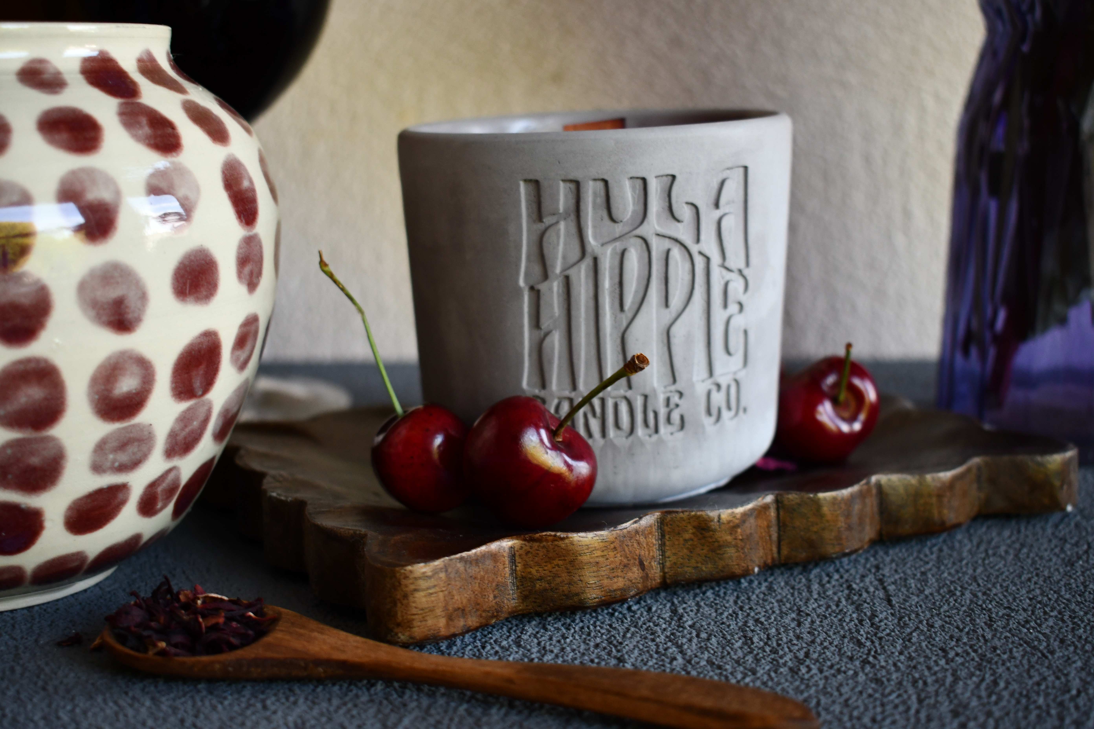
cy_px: 364
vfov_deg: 26.5
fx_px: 1550
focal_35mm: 51
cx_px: 547
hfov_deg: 38.9
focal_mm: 34
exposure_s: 1/125
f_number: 4.5
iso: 900
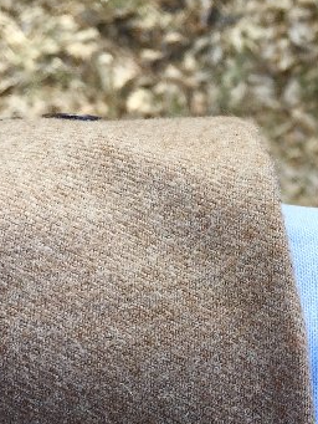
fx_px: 832
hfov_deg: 20.9
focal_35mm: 68
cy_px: 366
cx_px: 316
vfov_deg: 27.7
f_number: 2.2
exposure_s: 1/120
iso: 32
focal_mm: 4.15
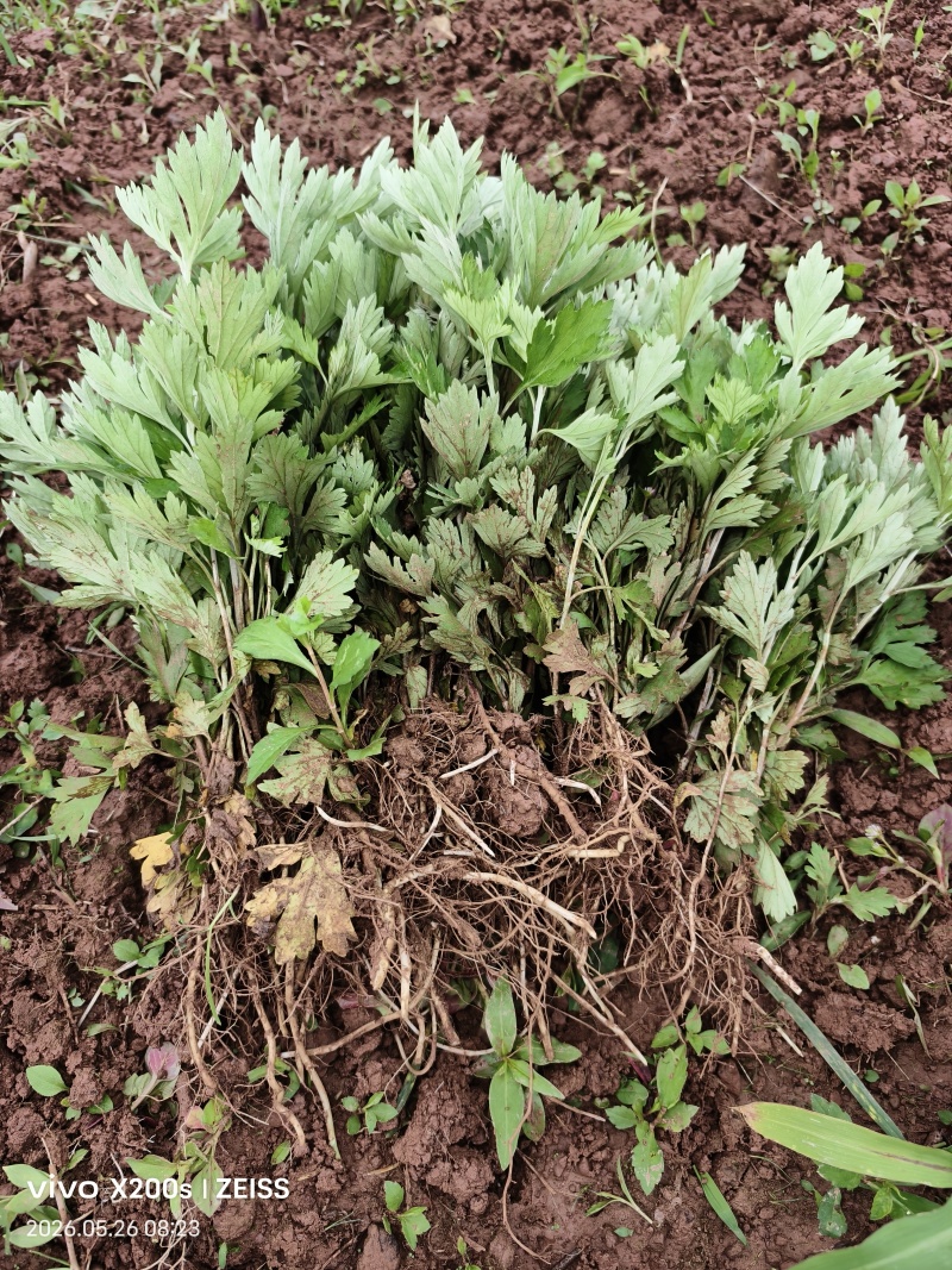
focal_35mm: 23
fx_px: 844
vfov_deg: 73.9
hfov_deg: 58.9
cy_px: 635
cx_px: 476
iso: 72
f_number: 1.57
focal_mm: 5.6
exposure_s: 1/164
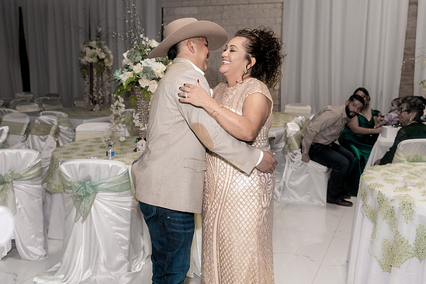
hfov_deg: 51.9
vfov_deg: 35.9
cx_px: 211
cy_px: 140
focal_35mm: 37
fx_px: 438
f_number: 4
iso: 2000
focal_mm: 35
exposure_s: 1/250
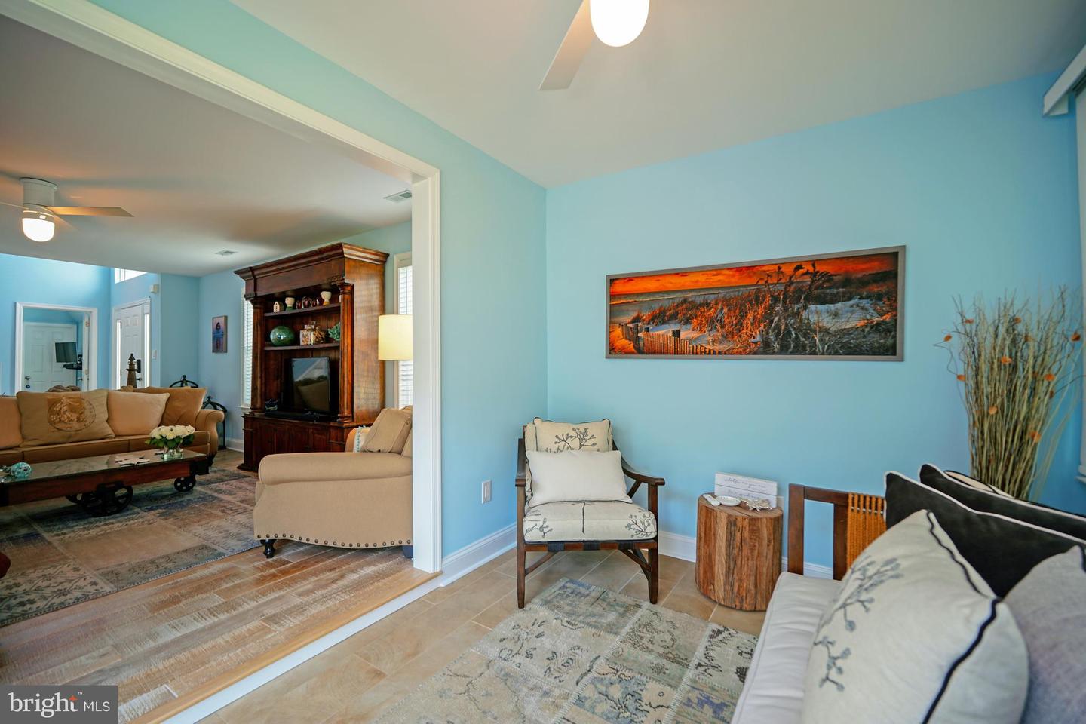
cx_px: 543
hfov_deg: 100.4
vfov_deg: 77.3
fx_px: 452
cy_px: 362
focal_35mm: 15
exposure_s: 1/30
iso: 125
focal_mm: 10
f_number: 2.8
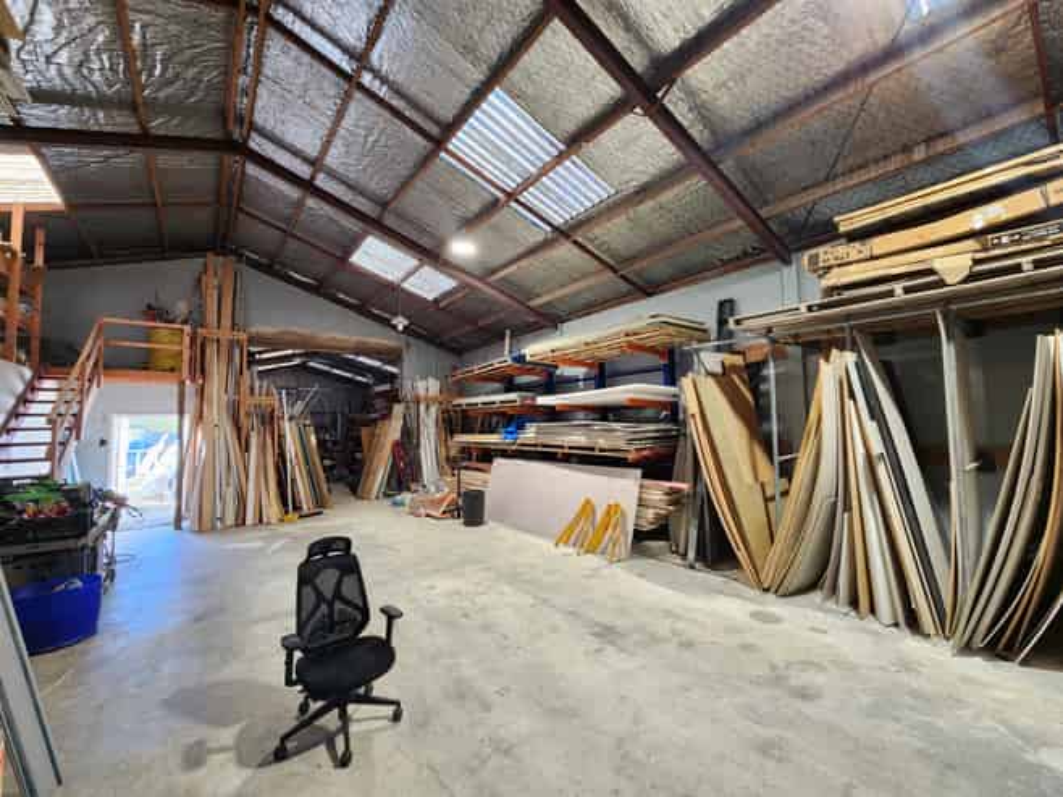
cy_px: 398
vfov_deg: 89.9
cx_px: 532
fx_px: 399
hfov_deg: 106.2
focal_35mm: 13
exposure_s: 1/50
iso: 160
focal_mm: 2.2
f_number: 2.2
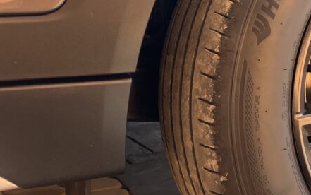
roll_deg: -1.8
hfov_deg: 28.4
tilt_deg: -2.7
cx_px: 360
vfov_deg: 20.0
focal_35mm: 64
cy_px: 28
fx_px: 543
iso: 50
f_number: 1.5
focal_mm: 5.7
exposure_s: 1/302
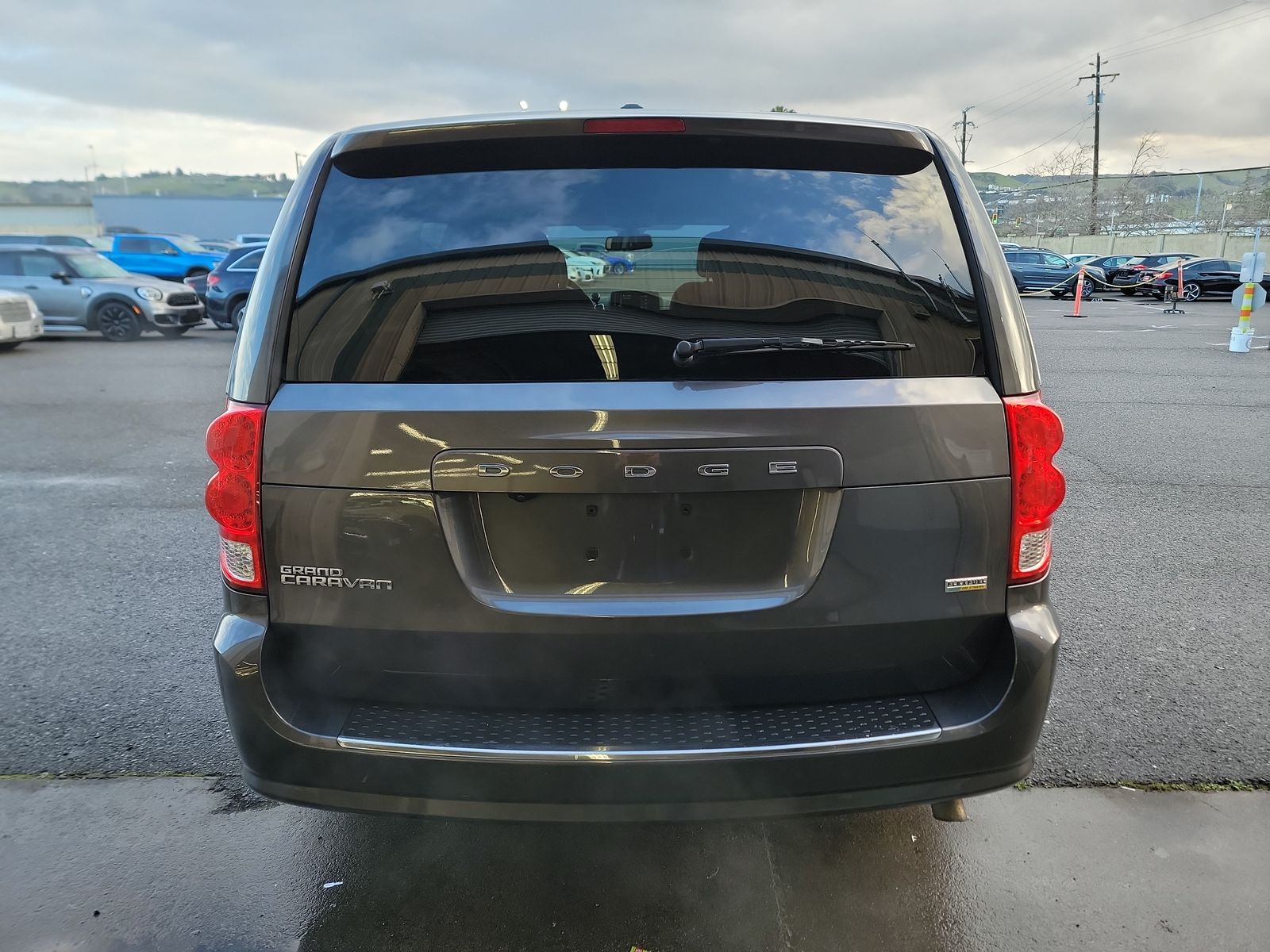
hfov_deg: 71.6
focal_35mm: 24
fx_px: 881
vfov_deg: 56.8
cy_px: 476
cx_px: 635
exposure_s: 1/59
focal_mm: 6.7
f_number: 1.8
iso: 61
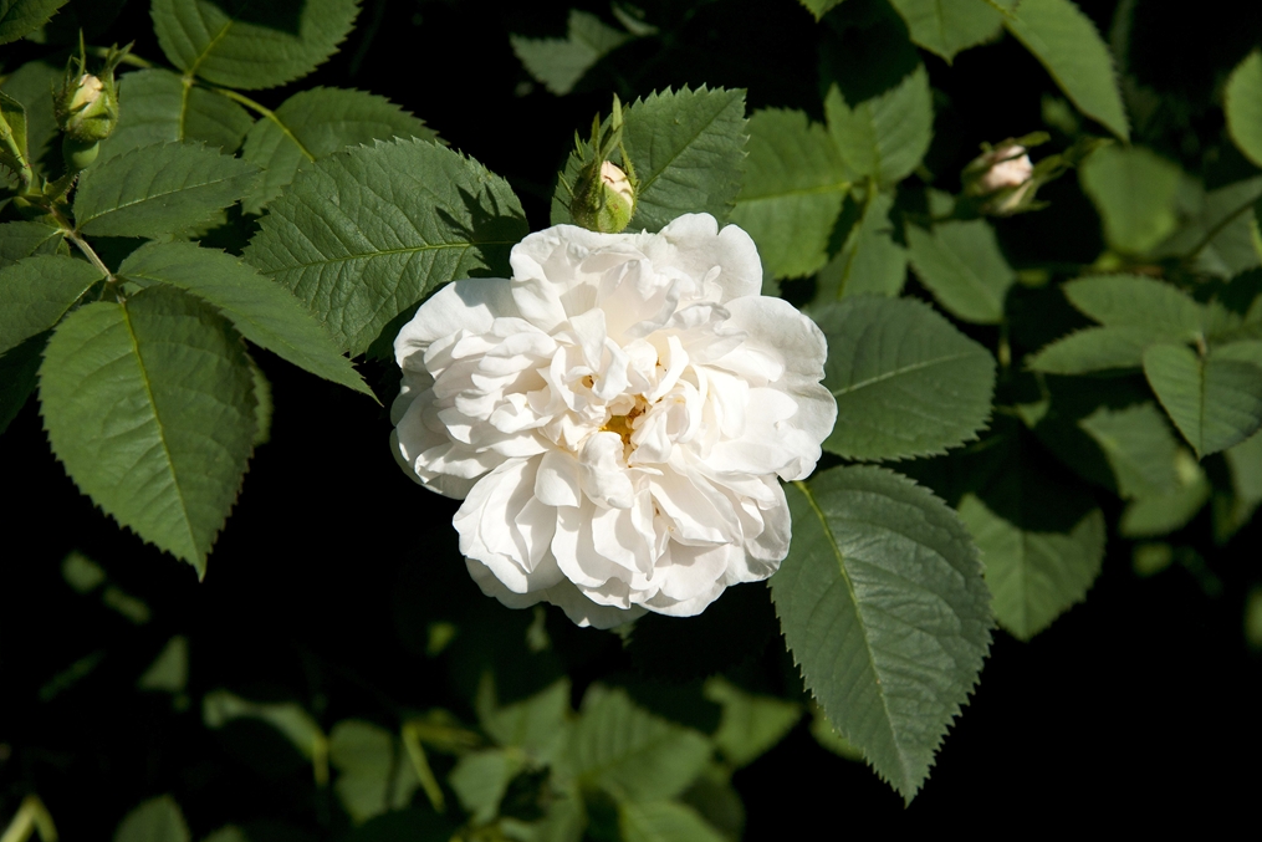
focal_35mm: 121
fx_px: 4242
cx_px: 628
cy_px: 421
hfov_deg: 16.9
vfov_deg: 11.3
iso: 320
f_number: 9
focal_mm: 120
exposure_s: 1/1000
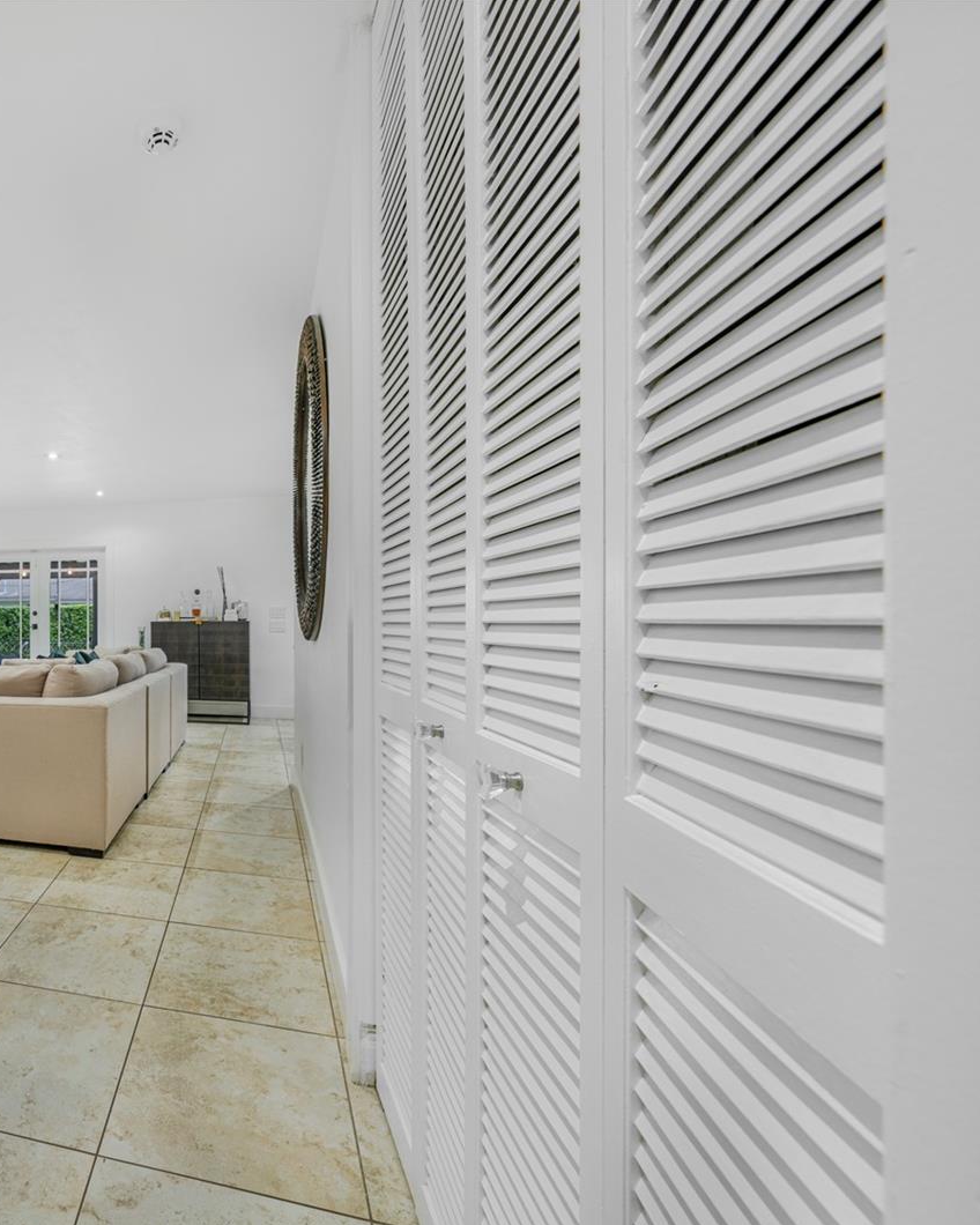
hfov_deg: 62.8
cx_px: 76
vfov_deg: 89.6
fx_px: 616
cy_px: 614
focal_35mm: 17
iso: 200
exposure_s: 1/1.25
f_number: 8
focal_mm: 12
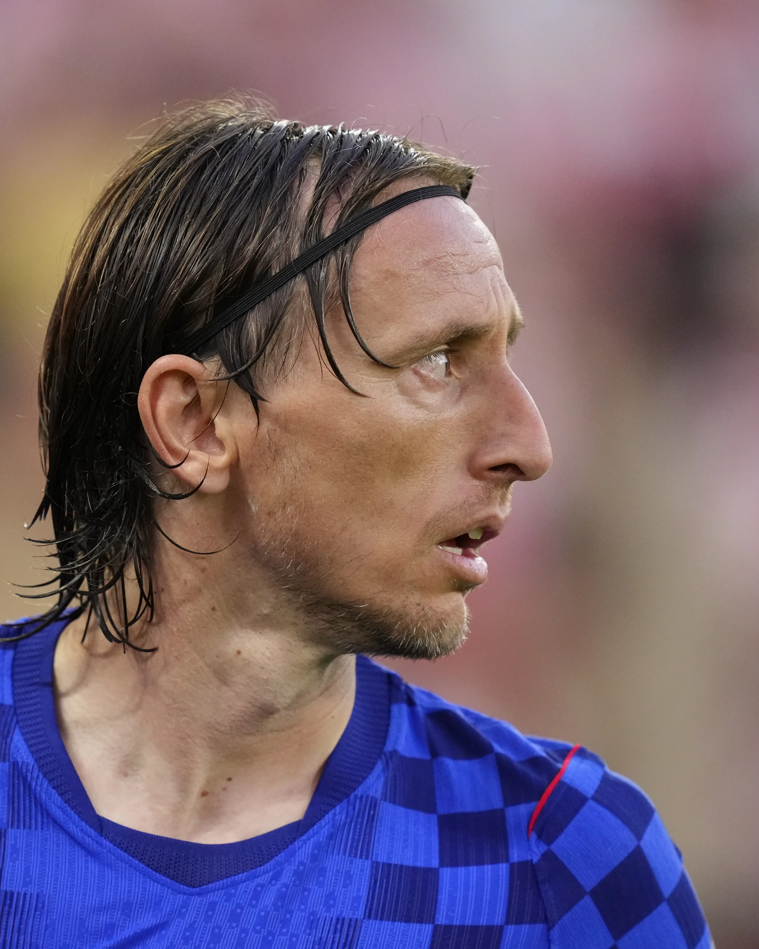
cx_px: 272
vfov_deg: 2.6
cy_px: 598
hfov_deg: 2.1
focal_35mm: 749
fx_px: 21031
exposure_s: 1/3200
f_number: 2.8
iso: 3200
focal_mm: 400
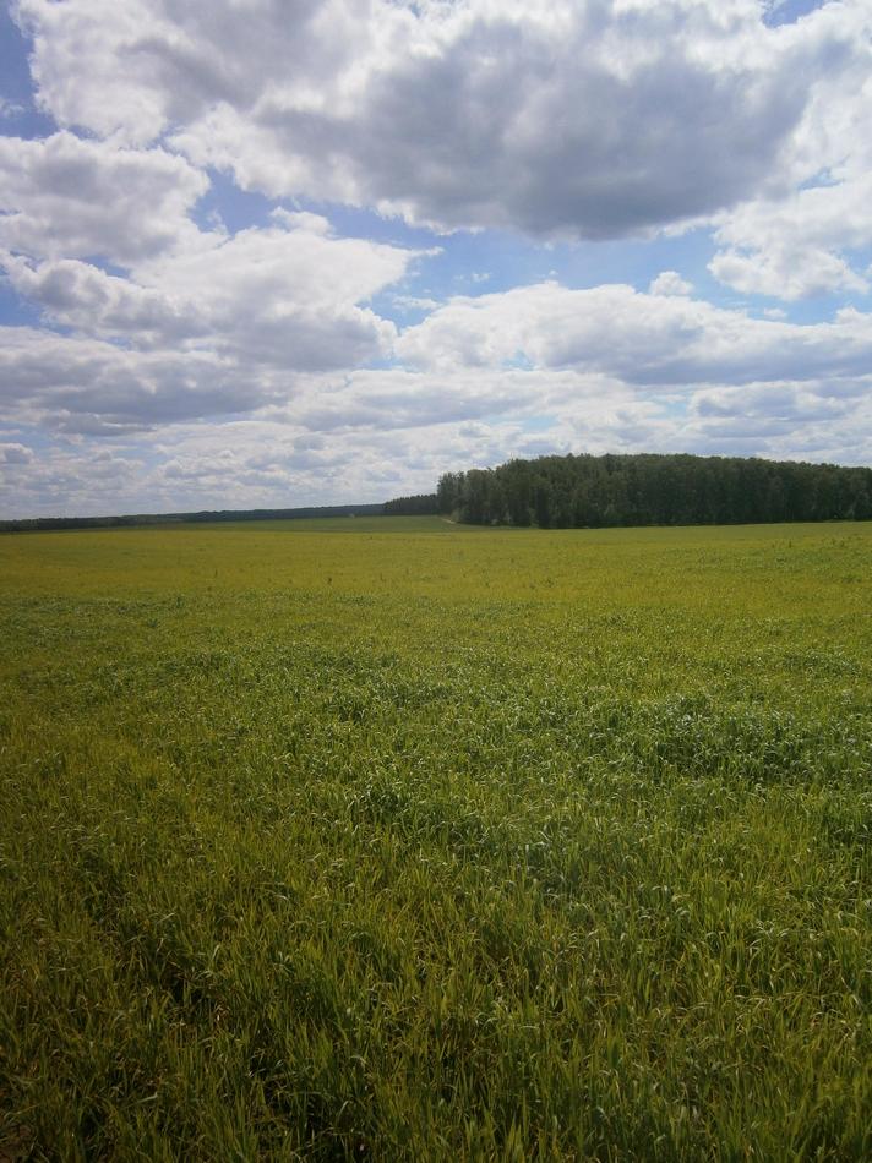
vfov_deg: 67.3
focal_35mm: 26
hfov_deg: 53.0
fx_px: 874
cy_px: 582
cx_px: 436
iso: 80
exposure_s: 1/400
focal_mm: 4.7
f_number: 8
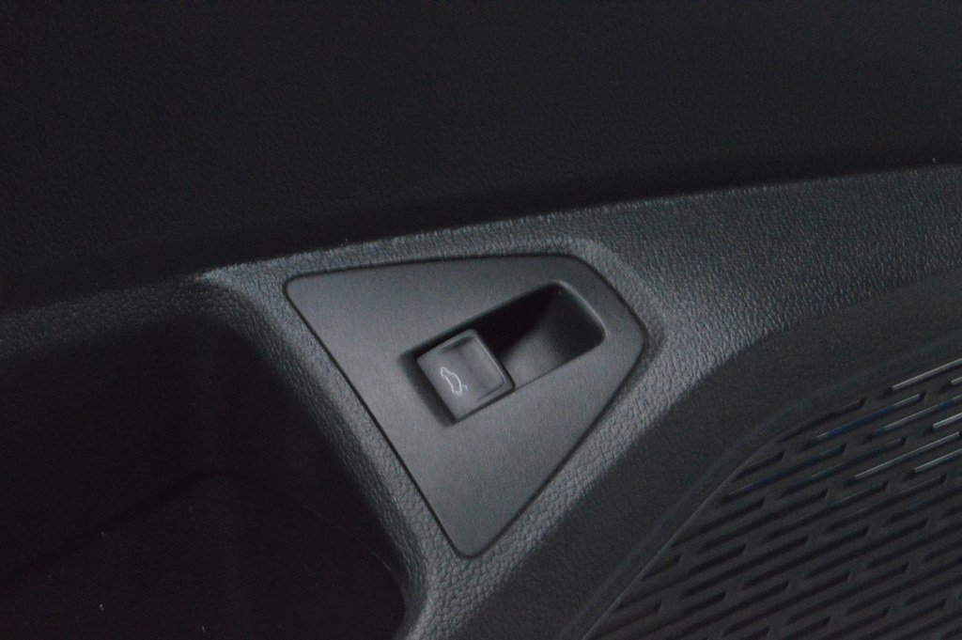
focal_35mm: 78
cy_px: 320
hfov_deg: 26.0
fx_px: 2083
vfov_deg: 17.5
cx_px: 481
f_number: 20
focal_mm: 52
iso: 6400
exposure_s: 1/20
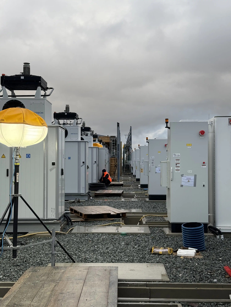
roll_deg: +0.2
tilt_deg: +1.0
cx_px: 116
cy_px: 154
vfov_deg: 39.7
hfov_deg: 30.3
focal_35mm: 48
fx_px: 427
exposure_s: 1/368
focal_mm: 6.76
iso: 64
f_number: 1.78
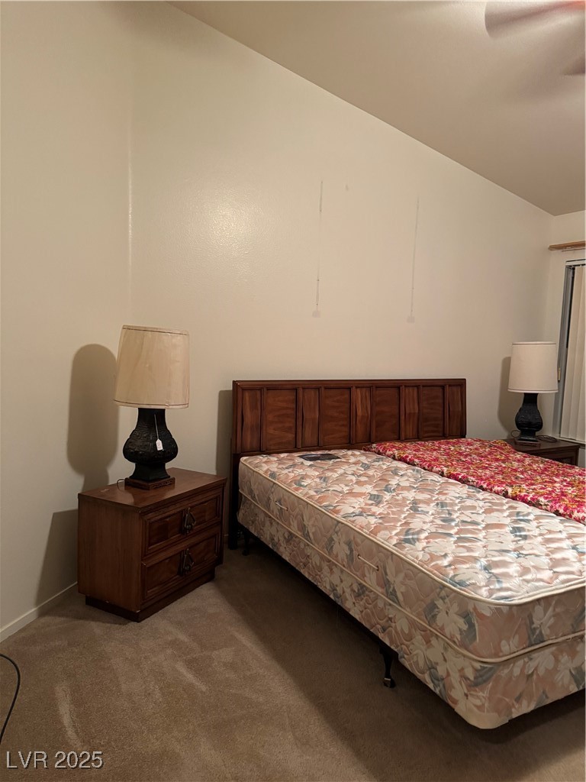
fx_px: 542
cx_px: 293
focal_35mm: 24
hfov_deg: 56.8
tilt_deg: -5.7
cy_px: 391
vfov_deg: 71.6
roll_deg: -1.3
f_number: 1.78
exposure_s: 1/40
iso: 640
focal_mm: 6.76
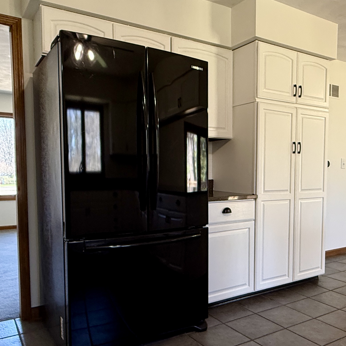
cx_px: 208
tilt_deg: -4.4
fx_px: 339
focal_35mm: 30
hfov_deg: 53.7
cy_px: 196
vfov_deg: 53.9
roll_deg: +2.6
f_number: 2.2
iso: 250
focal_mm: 2.22
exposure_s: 1/60
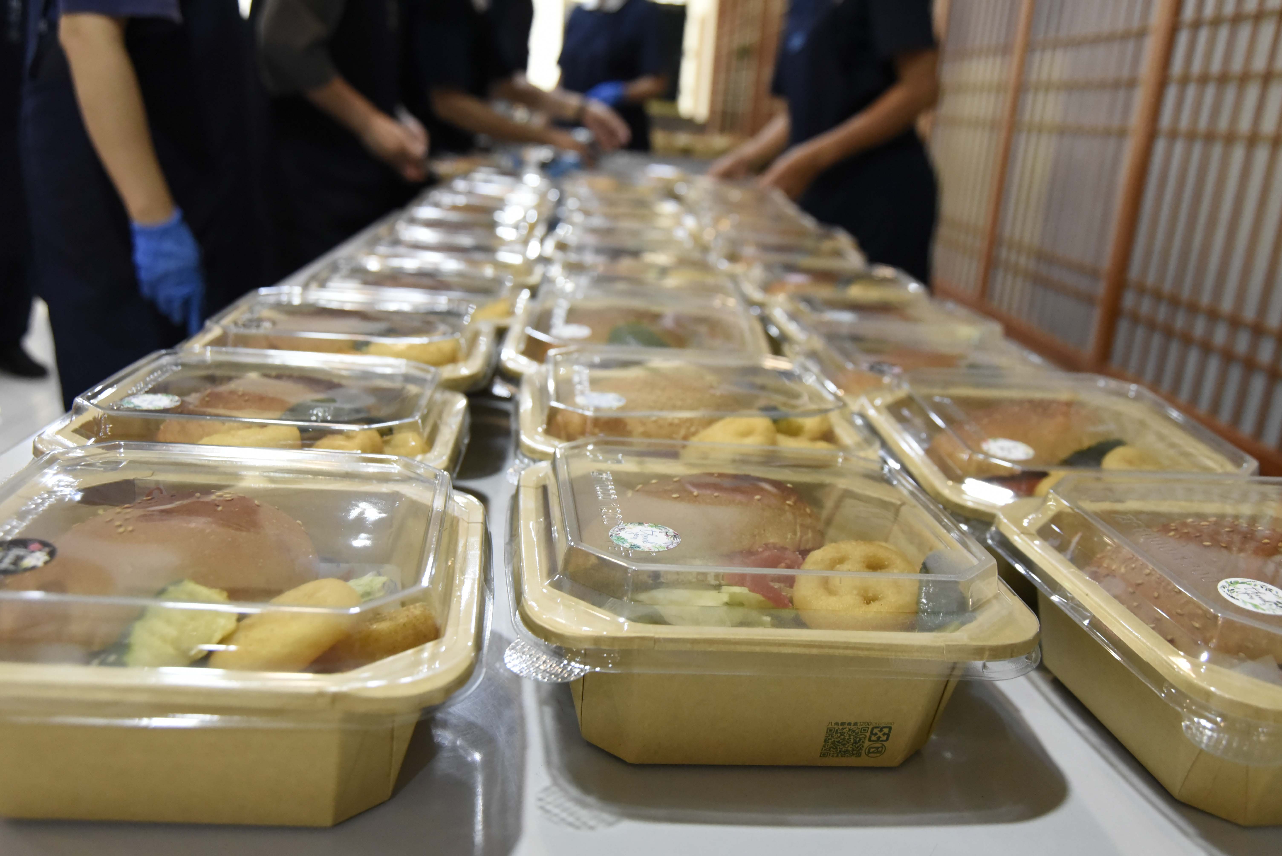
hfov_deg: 55.8
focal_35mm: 34
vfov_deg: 38.9
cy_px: 428
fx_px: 1211
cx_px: 641
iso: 6400
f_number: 6.3
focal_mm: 34
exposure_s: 1/160
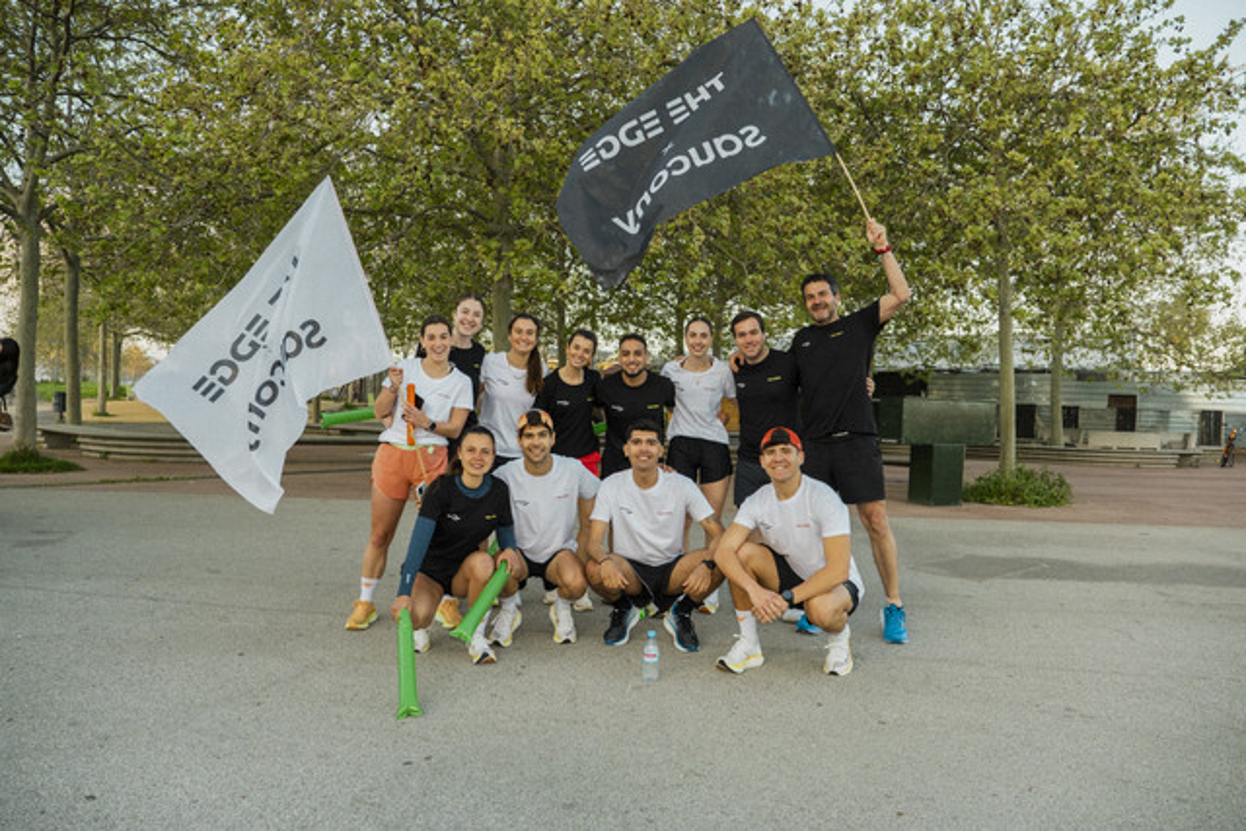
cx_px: 623
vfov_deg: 53.2
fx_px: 831
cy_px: 416
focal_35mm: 24
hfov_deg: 73.7
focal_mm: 16
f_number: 3.2
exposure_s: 1/400
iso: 400
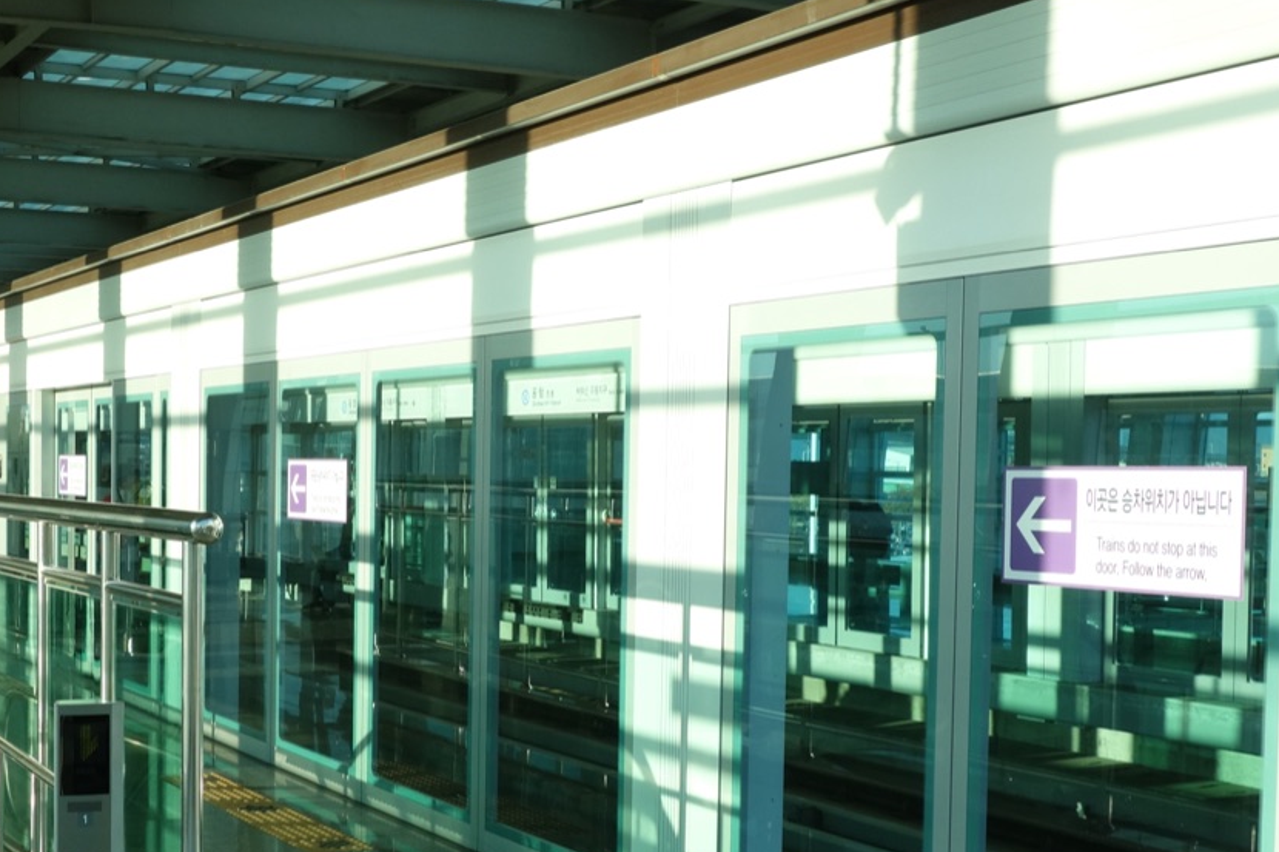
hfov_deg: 36.7
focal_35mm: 54
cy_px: 559
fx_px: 1918
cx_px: 484
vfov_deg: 24.9
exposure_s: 1/250
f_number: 4.5
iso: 320
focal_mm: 10.4
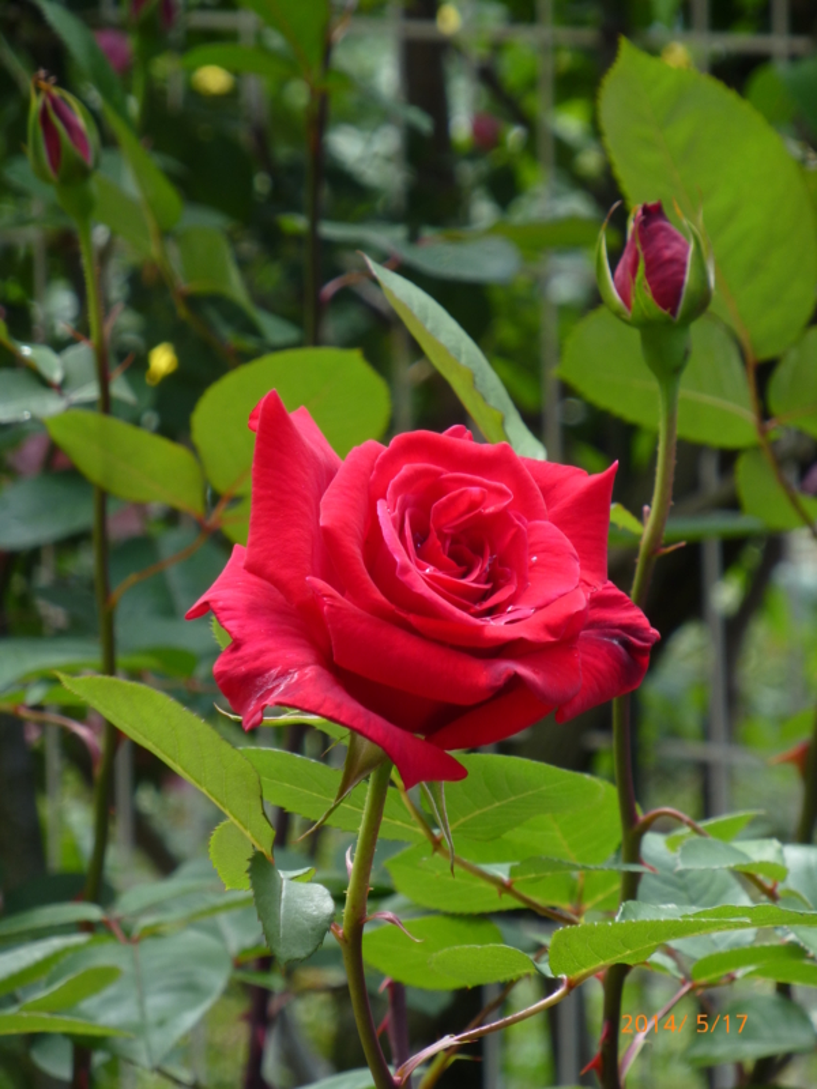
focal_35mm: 249
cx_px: 408
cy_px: 544
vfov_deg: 8.0
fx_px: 7836
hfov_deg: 6.0
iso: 100
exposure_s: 1/80
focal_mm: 44.4
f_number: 5.7
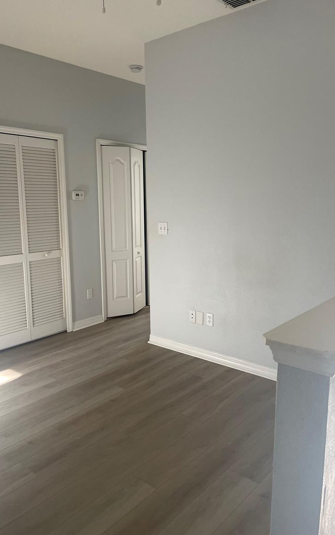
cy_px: 266
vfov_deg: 66.5
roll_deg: +2.6
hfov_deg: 44.5
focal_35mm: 28
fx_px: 409
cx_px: 157
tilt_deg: -8.5
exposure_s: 1/121
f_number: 1.6
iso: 125
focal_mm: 4.2
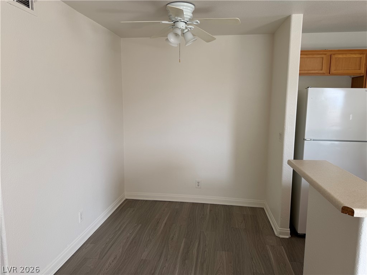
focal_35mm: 24
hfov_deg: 71.6
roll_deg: -0.7
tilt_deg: -7.6
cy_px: 138
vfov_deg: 56.8
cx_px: 184
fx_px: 254
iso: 50
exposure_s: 1/141
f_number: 1.78
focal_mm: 6.76
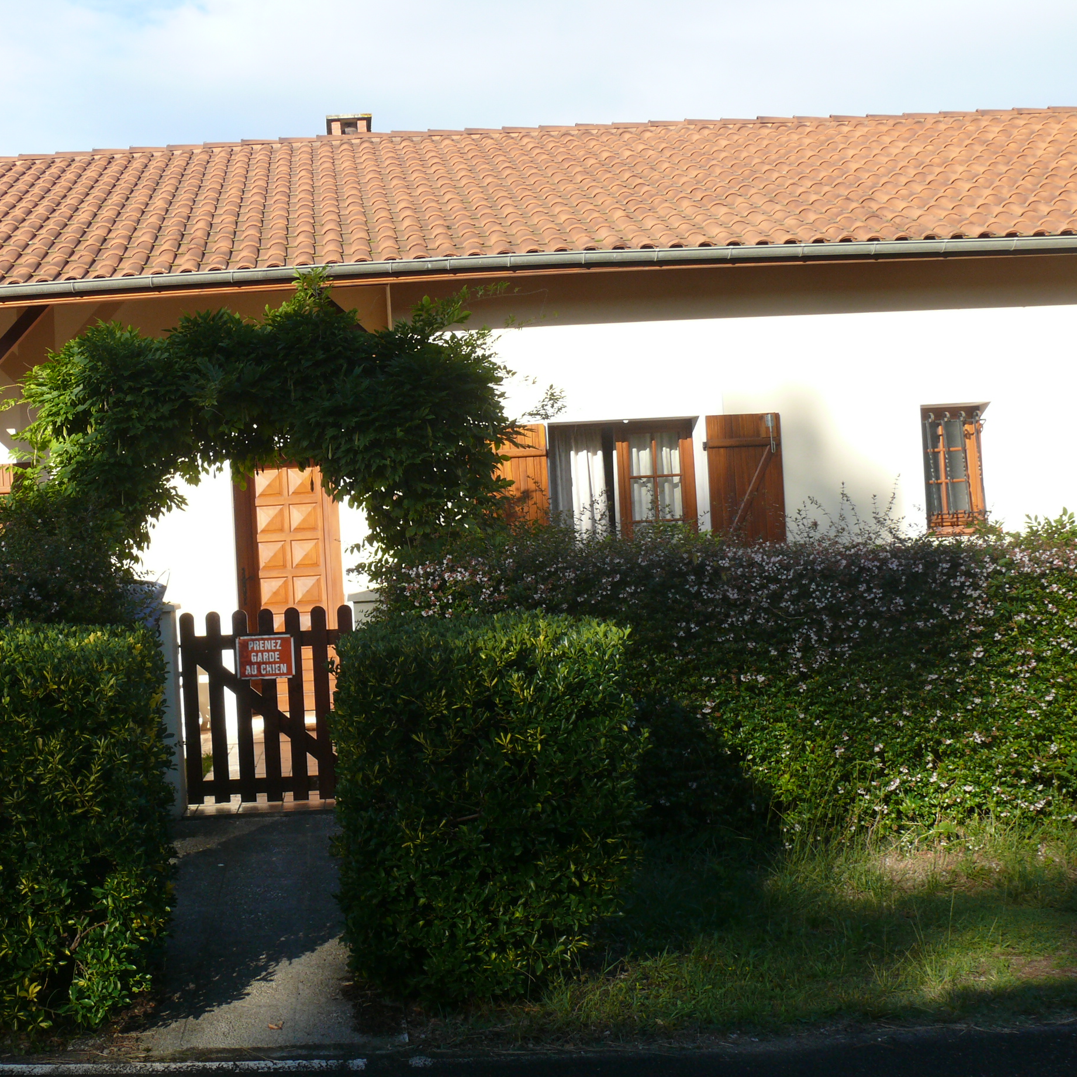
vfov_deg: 39.2
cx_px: 340
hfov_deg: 38.6
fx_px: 1514
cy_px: 561
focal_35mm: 43
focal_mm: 7.4
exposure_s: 1/250
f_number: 5
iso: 100
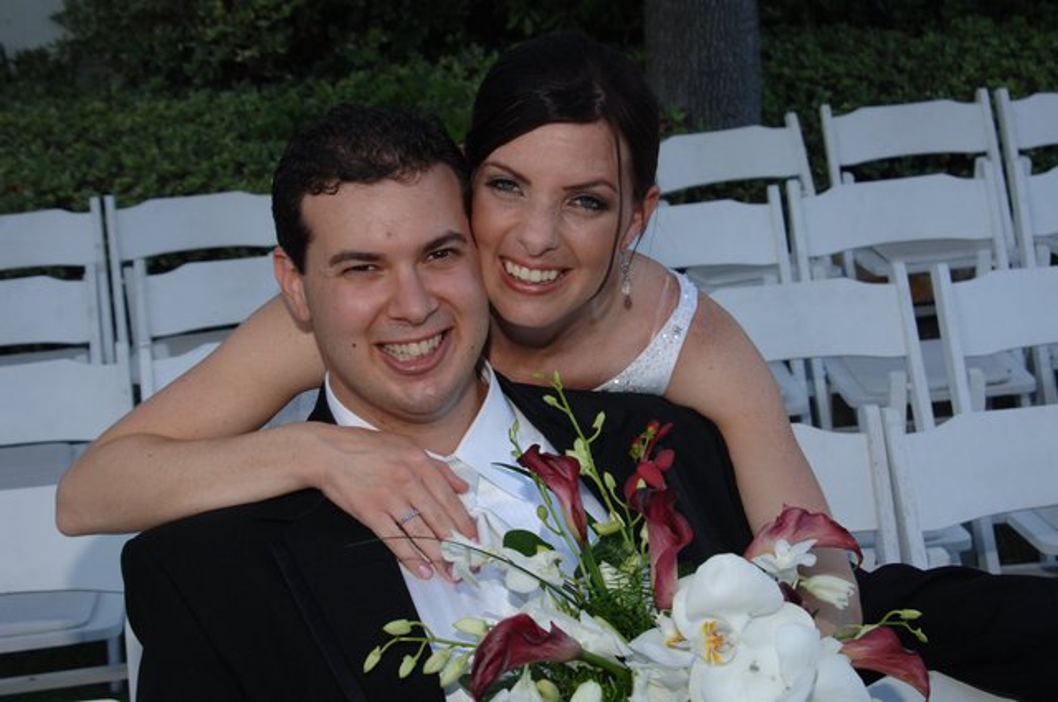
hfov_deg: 29.3
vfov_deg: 19.7
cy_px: 351
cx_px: 529
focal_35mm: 69
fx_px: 2025
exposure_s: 1/180
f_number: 6.7
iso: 400
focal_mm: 46
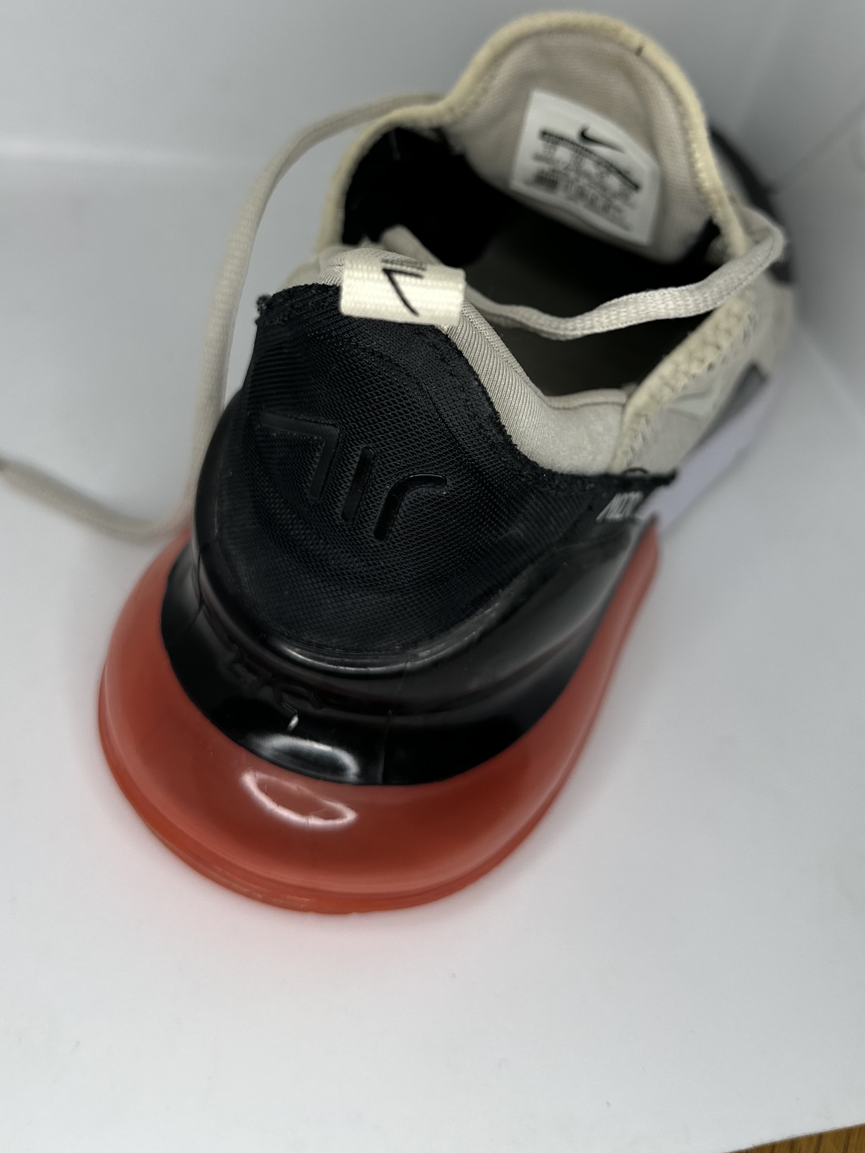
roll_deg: -17.6
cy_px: 344
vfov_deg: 52.4
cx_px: 479
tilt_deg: -37.2
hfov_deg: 41.7
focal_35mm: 34
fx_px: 1133
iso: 80
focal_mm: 6.86
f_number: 1.78
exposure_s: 1/349
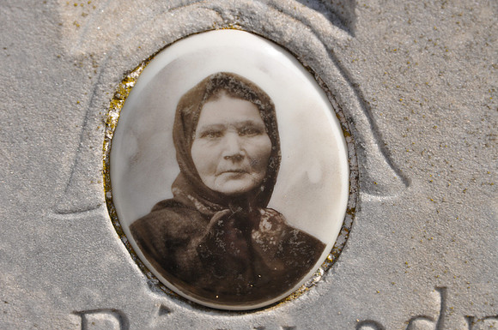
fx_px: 2176
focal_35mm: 158
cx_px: 249
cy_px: 165
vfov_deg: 8.7
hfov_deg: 13.1
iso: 200
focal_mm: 105
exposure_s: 1/200
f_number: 11
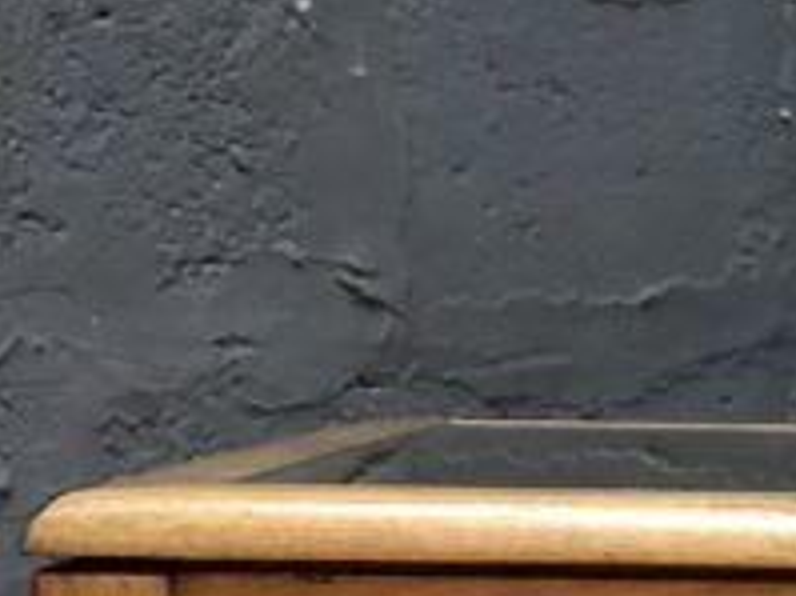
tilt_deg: -10.5
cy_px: 940
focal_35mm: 144
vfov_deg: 9.9
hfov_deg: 13.3
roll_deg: +0.5
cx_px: 1020
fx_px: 3309
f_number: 1.8
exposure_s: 1/17
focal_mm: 3.99
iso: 100
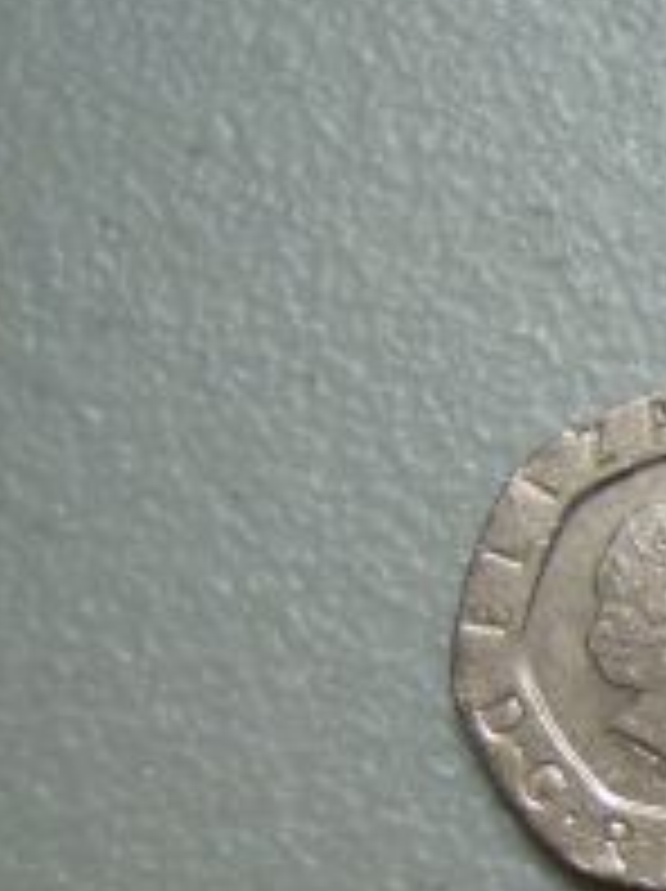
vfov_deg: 17.8
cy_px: 790
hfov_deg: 12.0
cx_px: 1336
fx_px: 2802
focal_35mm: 109
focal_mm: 6
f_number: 2.8
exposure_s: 1/64
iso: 176
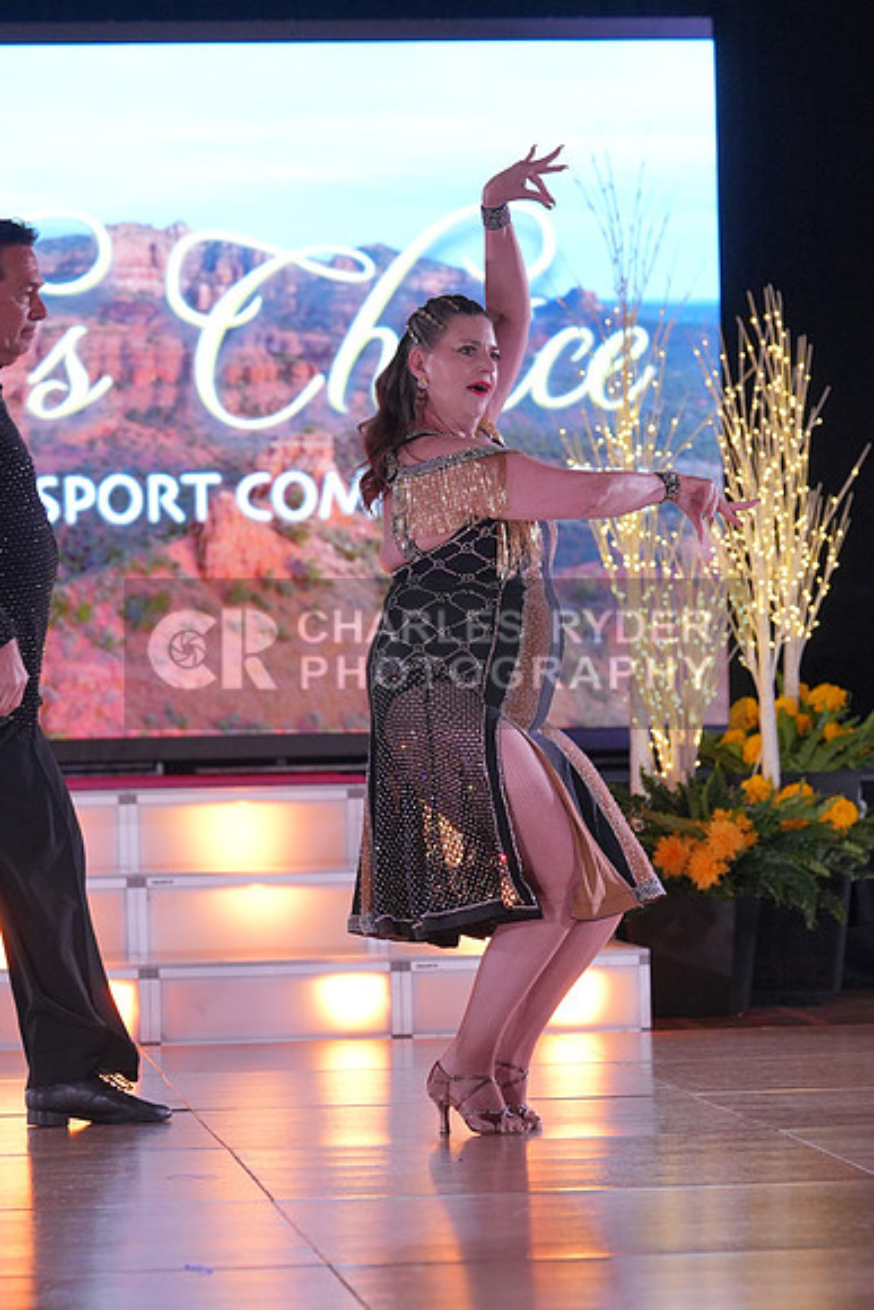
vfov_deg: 15.4
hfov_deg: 10.3
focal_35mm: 133
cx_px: 437
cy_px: 655
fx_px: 4840
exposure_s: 1/400
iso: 1600
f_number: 3.5
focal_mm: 89
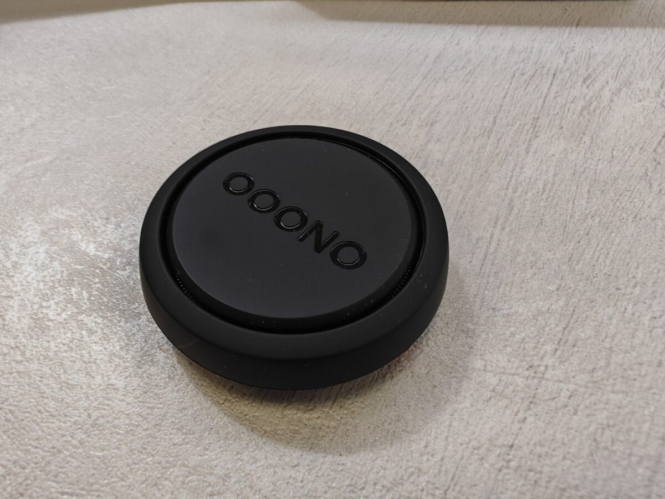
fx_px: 480
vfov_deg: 54.9
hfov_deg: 69.4
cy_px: 250
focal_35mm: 25
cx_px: 332
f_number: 2
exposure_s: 1/100
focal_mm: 1.82
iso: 160
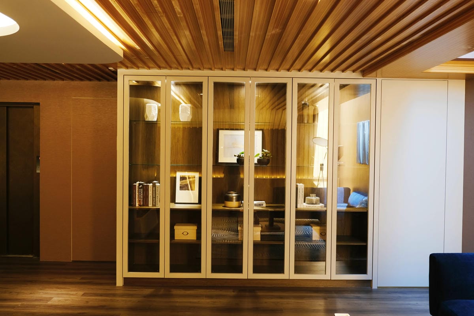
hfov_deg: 57.2
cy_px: 158
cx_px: 237
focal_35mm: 33
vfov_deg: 40.0
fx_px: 434
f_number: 3.2
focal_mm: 22.3
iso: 250
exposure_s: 1/30
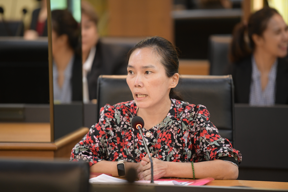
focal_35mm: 200
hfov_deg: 10.3
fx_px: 1600
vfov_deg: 6.9
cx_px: 144
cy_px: 96
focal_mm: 200
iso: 1600
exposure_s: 1/100
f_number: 2.8
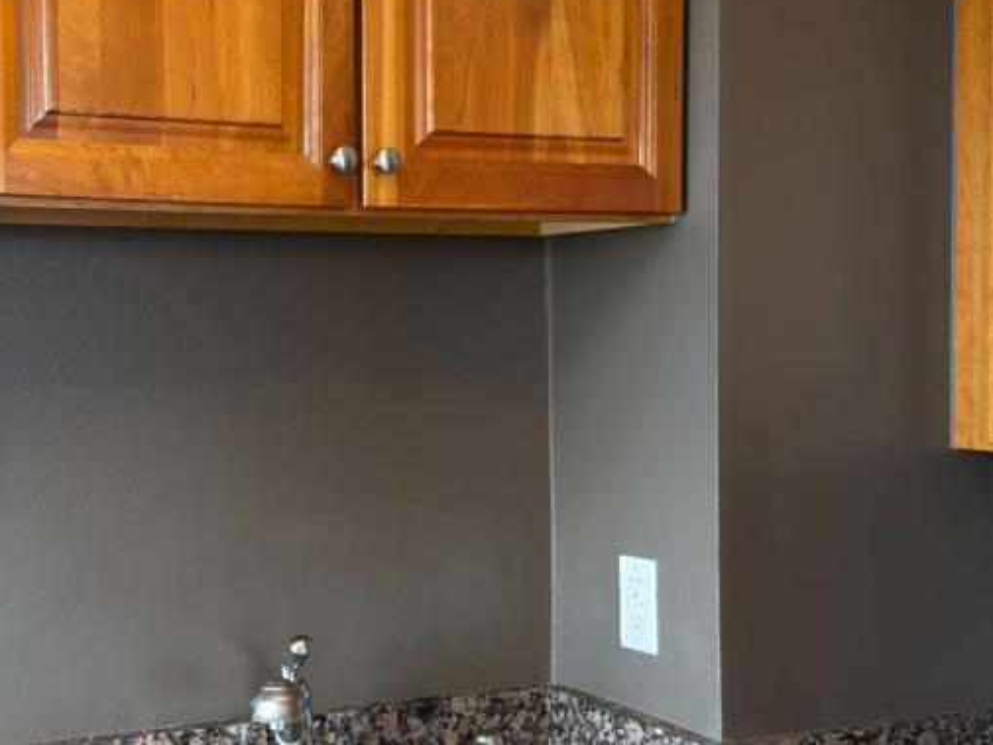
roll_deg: +1.0
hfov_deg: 33.5
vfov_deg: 25.7
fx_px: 1635
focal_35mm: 57
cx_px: 328
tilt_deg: -2.0
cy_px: 387
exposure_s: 1/60
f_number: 1.78
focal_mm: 6.76
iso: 100
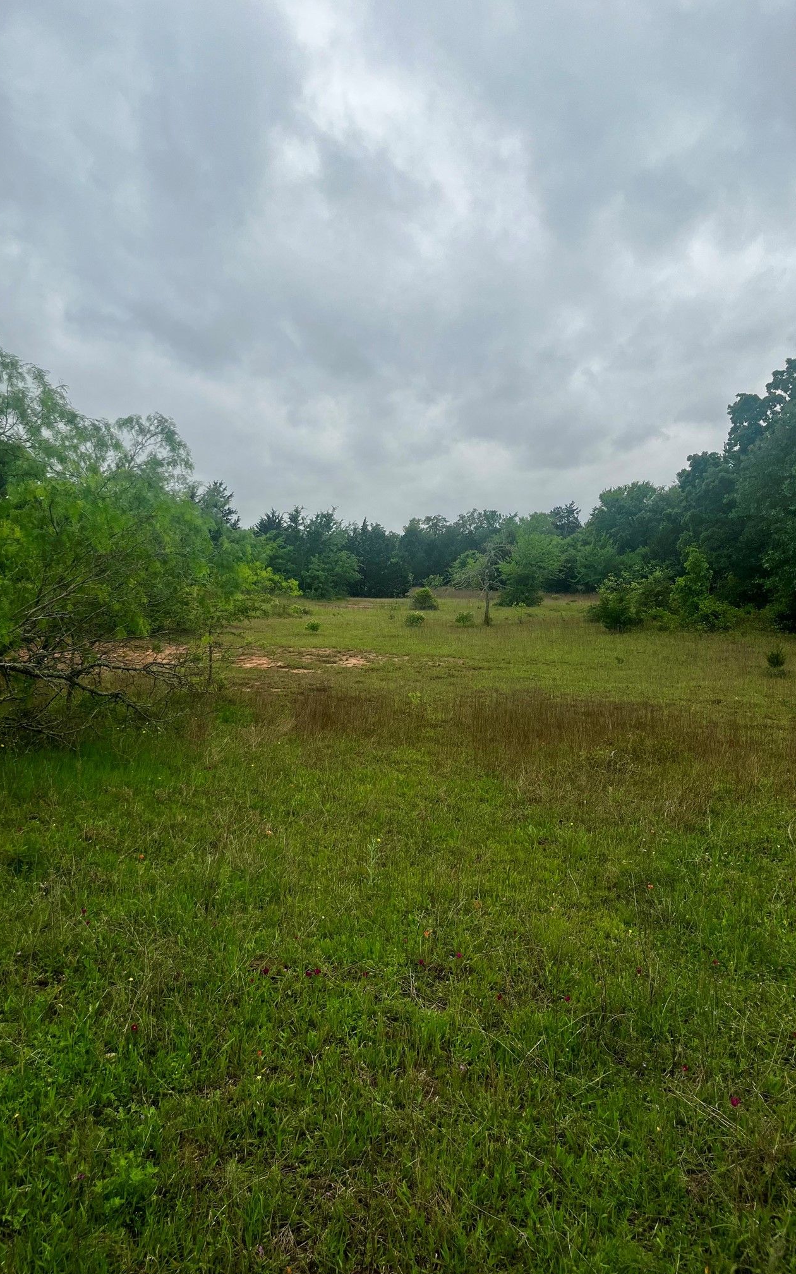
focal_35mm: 28
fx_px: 972
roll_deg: +0.1
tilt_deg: -4.8
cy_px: 636
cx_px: 387
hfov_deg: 44.5
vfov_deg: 66.5
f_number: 1.6
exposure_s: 1/1957
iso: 50
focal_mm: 5.1
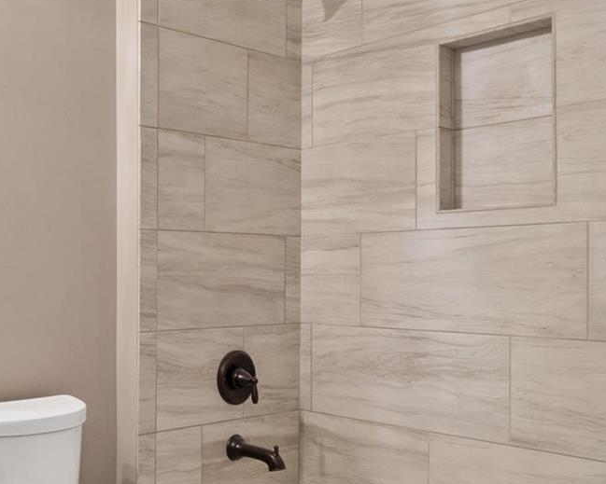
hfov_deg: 41.7
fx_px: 664
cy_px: 356
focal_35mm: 37
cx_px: -19
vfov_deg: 39.2
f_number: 8
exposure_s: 1/3
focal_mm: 8
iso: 400
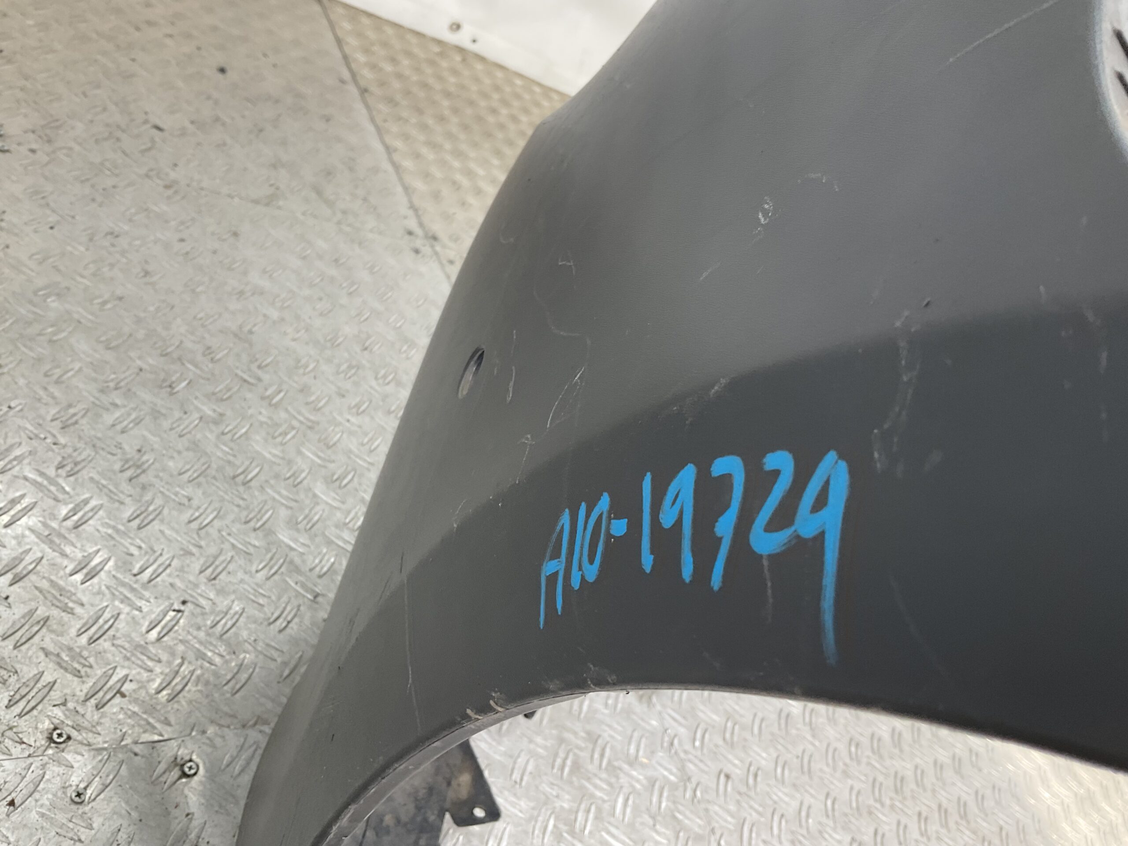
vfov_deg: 48.2
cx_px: 564
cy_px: 423
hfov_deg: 61.7
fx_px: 945
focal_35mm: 29
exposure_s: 1/120
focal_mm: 3
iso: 25
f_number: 1.8
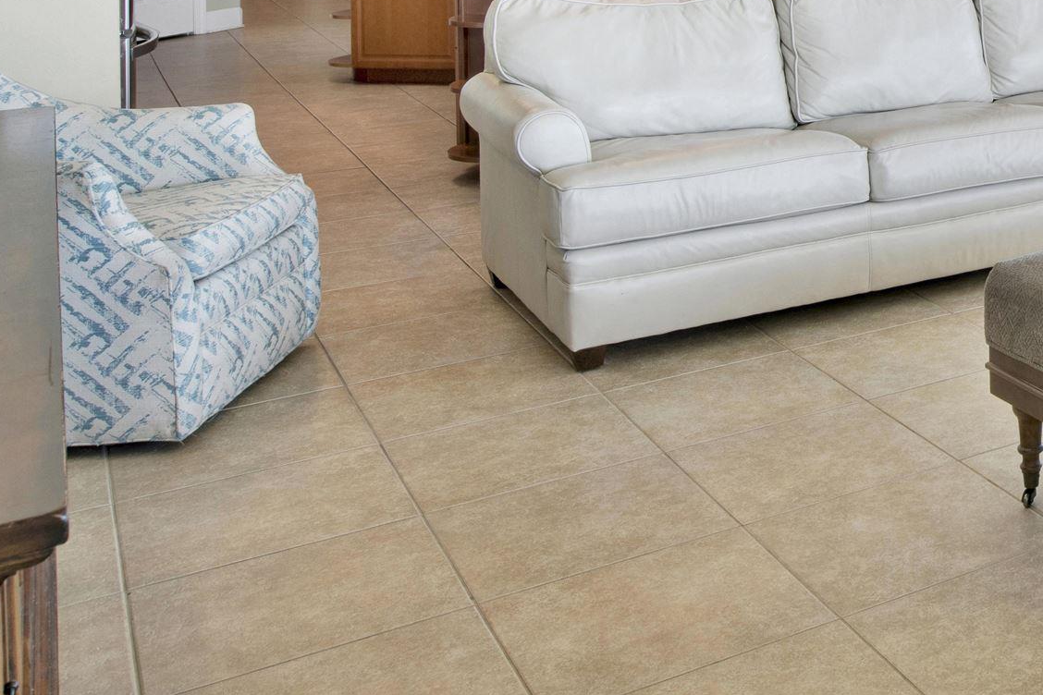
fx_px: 1420
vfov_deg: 24.5
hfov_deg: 30.5
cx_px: 1398
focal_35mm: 49
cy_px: -177
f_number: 11
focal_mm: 18
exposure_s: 1/15
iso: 200
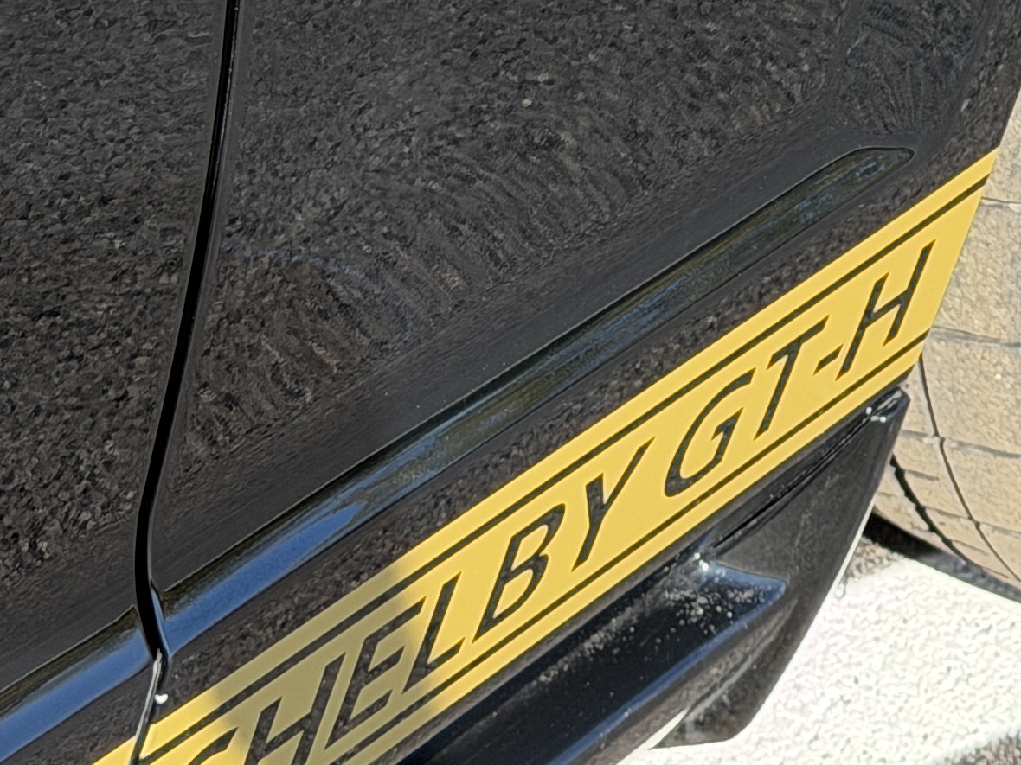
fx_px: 4837
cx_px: 1220
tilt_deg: -29.1
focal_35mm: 164
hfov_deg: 11.8
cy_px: -449
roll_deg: -6.0
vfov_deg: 8.8
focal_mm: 6.76
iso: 64
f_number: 1.78
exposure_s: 1/747
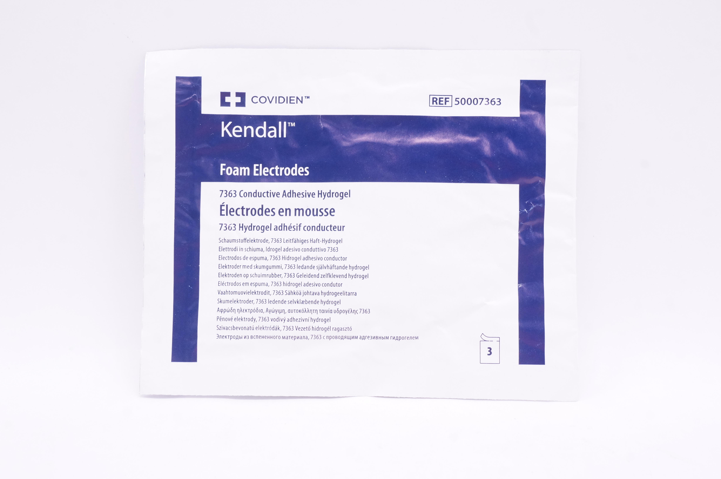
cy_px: 240
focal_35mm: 63
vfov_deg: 21.5
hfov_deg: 31.9
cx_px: 360
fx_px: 1260
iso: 800
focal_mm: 42
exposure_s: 1/25
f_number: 11
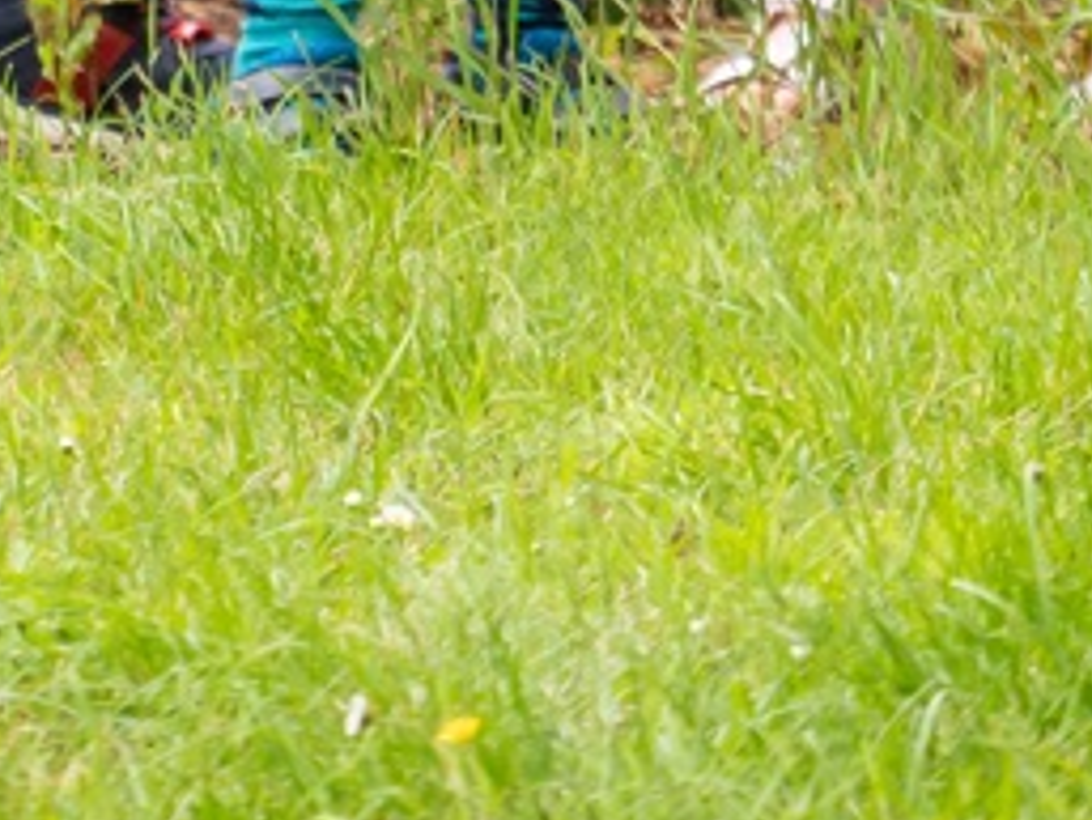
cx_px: -170
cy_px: -1149
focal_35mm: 807
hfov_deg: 2.5
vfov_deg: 1.8
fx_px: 25470
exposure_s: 1/200
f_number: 7.1
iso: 1250
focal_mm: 120
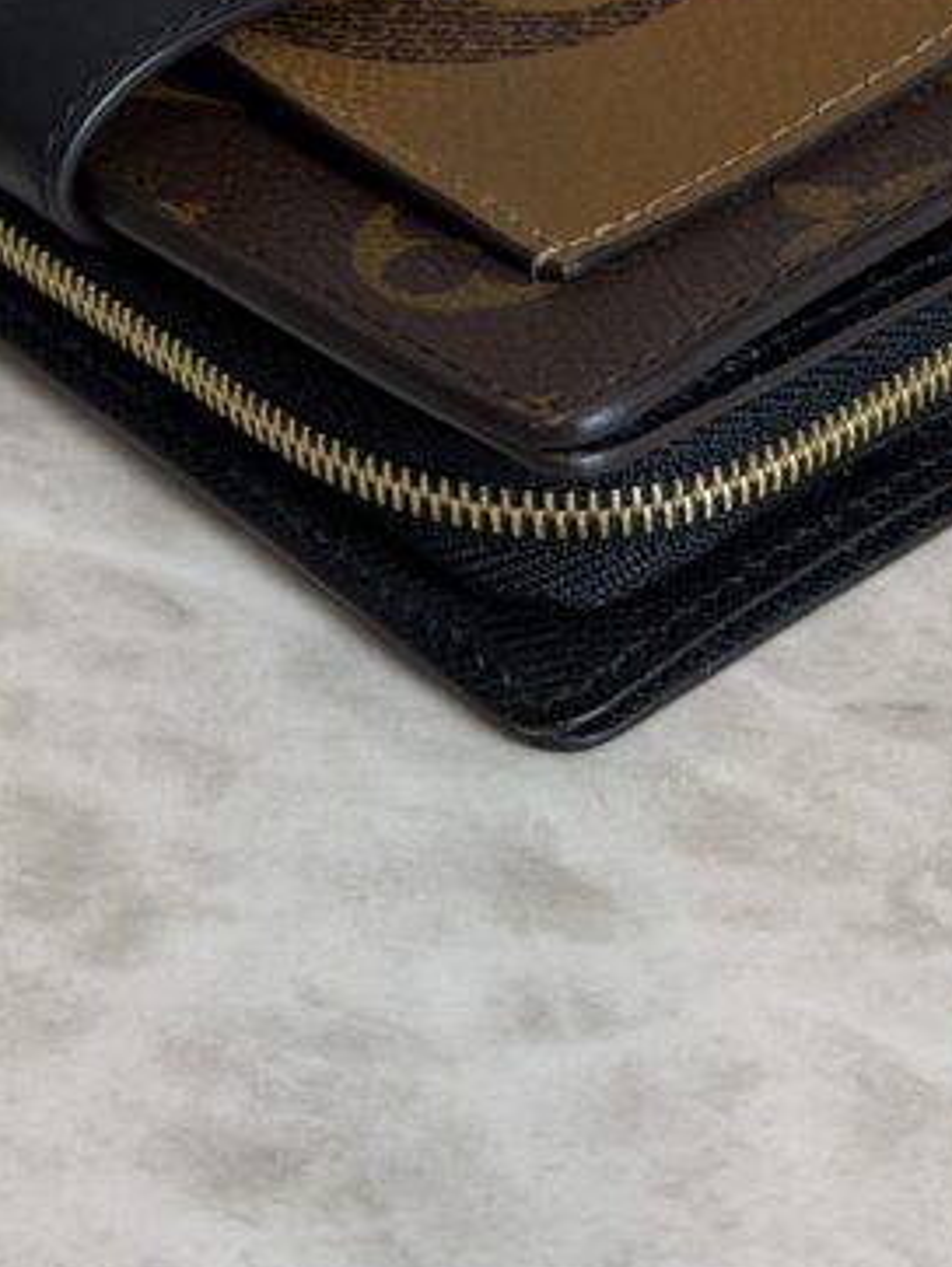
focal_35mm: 106
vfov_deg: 18.2
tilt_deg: -32.3
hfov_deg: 14.0
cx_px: 427
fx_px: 3882
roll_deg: +1.0
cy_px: 116
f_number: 1.78
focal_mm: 6.76
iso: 80
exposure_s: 1/120
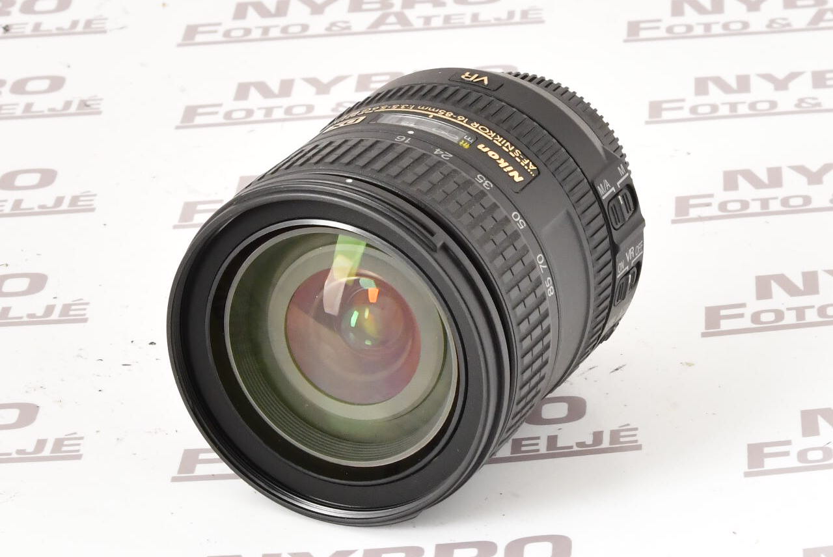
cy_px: 278
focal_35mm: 52
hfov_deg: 38.2
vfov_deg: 26.0
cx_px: 416
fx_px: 1204
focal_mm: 52
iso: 1600
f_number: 13
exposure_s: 1/160
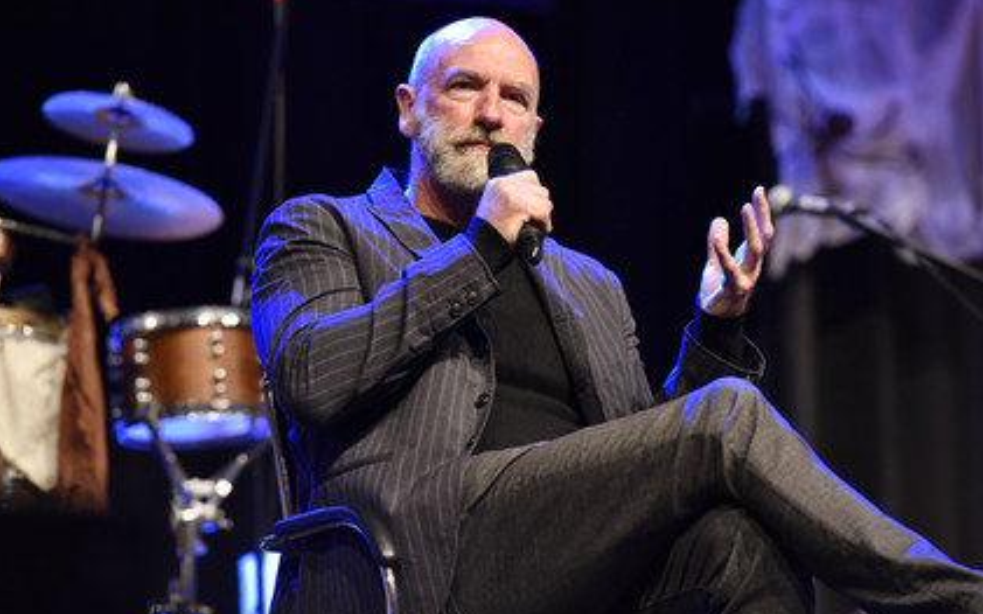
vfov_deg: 6.0
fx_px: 5839
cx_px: 503
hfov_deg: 9.6
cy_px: 306
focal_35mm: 218
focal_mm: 200
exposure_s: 1/160
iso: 2500
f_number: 4.5
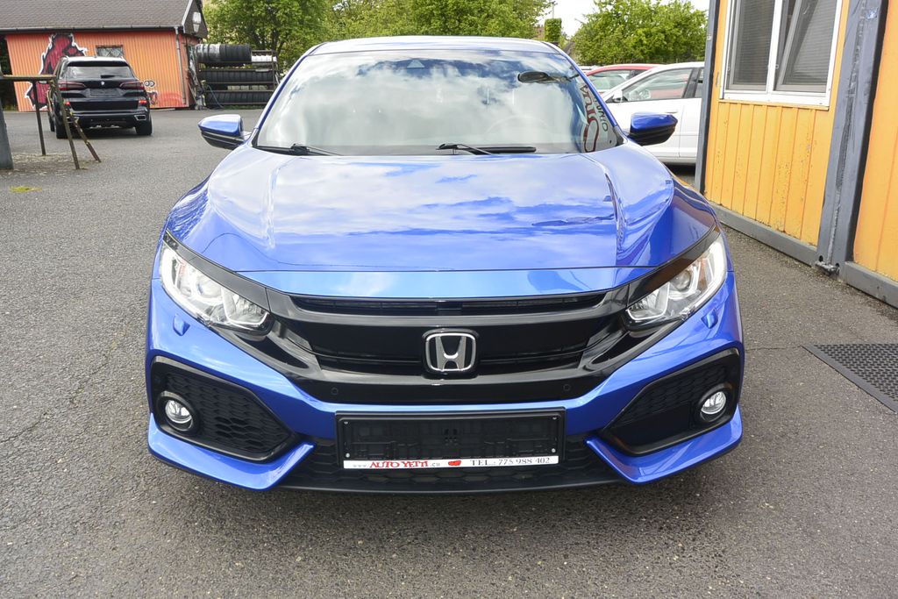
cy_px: 300
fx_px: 723
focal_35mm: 29
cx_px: 449
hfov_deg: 63.7
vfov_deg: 45.0
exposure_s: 1/250
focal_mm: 11
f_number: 5.6
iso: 160
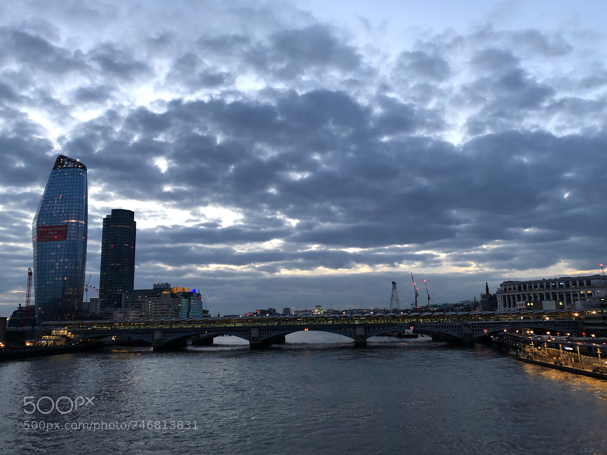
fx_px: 491
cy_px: 228
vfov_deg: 49.7
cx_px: 304
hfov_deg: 63.4
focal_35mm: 28
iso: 40
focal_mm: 4
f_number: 1.8
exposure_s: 1/17
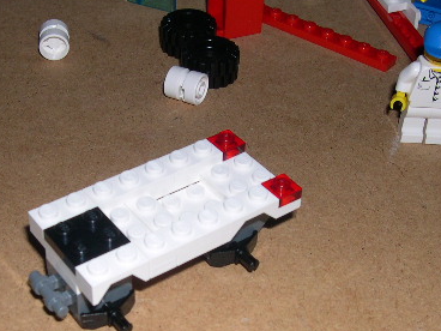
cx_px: 158
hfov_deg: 29.2
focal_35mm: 66
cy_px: 241
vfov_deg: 22.1
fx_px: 841
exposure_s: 1/60
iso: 100
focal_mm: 8
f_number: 7.6
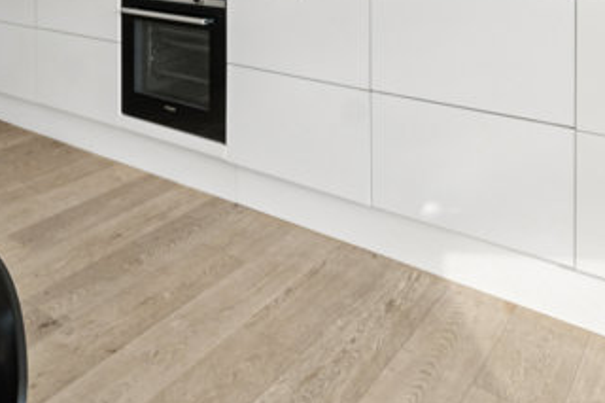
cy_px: -84
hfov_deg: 54.4
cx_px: 325
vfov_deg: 31.5
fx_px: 588
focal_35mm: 35
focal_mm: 14
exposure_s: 1/250
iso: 400
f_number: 5
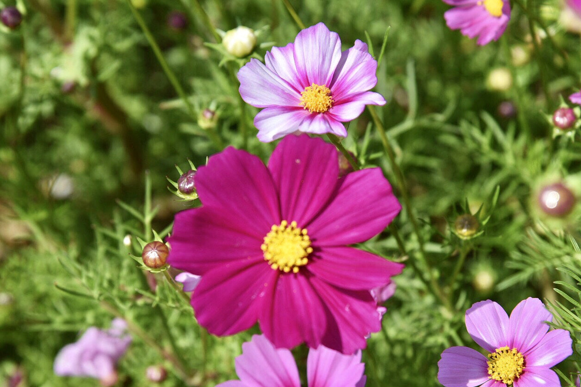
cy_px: 242
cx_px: 308
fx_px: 2501
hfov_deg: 13.2
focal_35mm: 155
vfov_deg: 8.9
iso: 200
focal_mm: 120
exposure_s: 1/640
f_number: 6.3
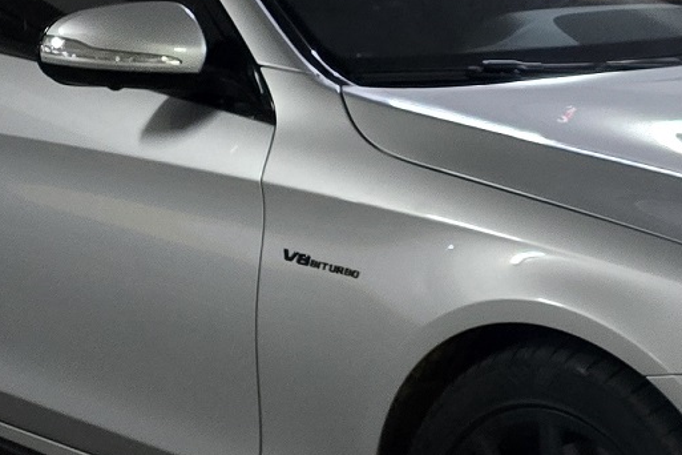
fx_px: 2122
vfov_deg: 12.2
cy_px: 177
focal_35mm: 112
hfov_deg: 18.1
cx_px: 517
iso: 1600
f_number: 1.7
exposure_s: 1/60
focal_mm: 6.3
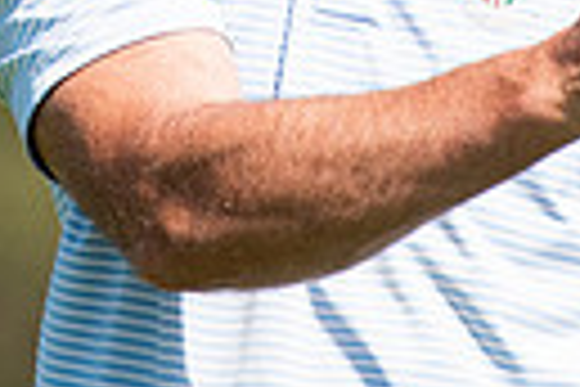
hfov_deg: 0.6
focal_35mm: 3363
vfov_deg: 0.4
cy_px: -416
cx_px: 283
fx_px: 54177
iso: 640
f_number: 6.3
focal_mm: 500
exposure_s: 1/1600
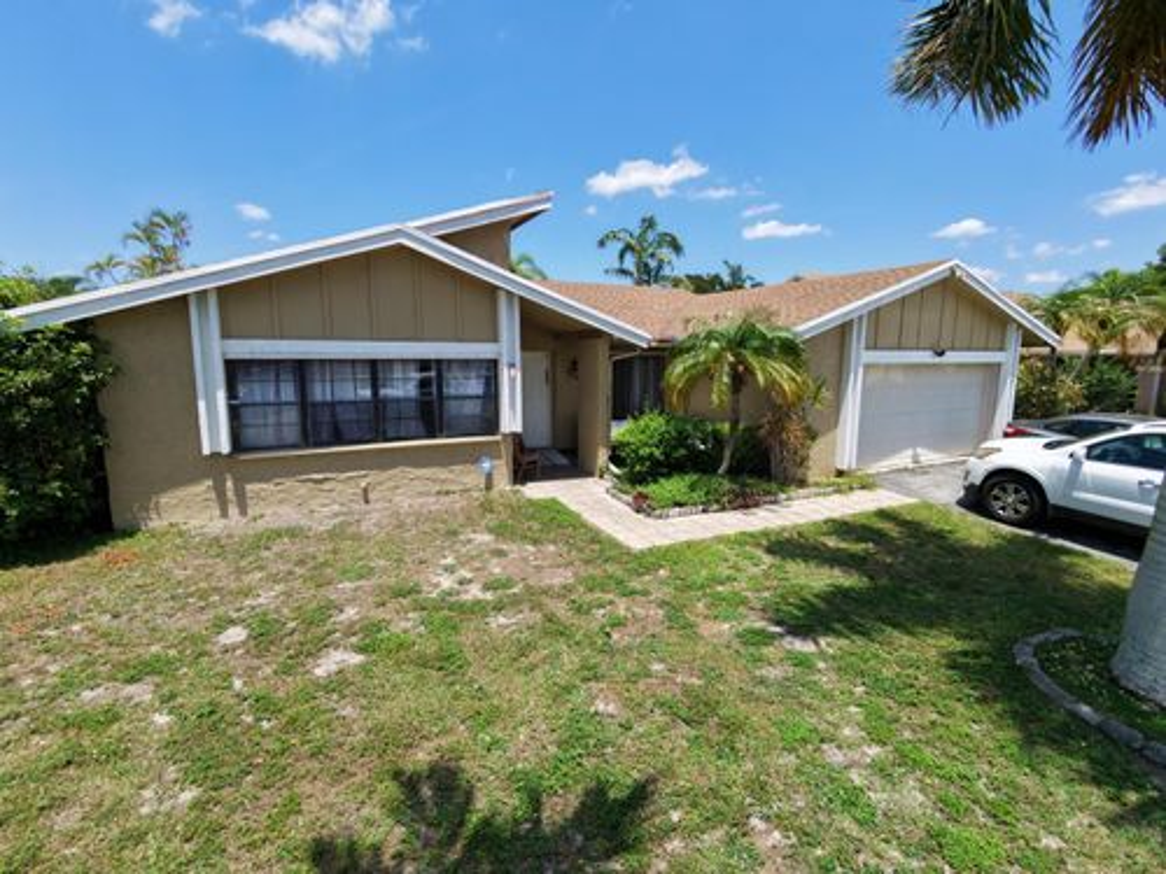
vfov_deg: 78.1
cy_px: 437
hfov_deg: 94.5
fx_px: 539
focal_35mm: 16
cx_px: 583
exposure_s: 1/800
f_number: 2.2
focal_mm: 3.05
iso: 100
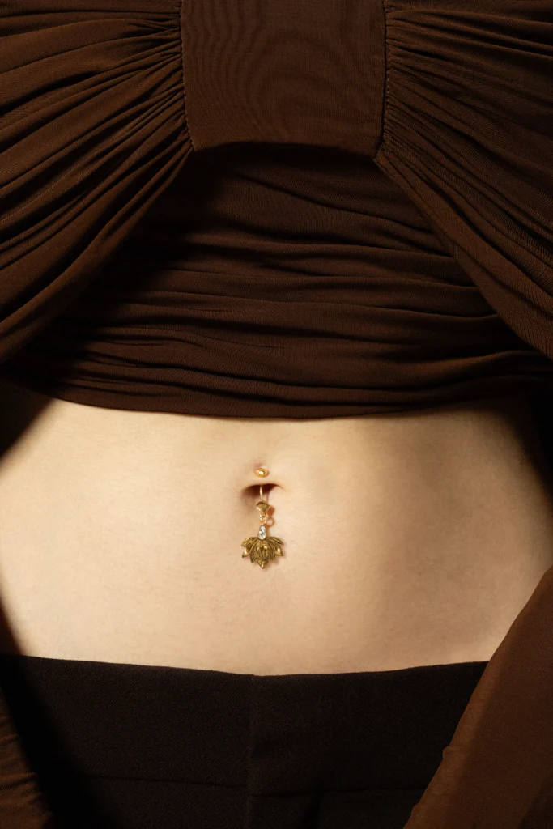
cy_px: 414
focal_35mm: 70
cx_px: 276
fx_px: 1612
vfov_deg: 28.8
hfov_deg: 19.5
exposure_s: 1/160
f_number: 9
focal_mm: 70
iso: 100
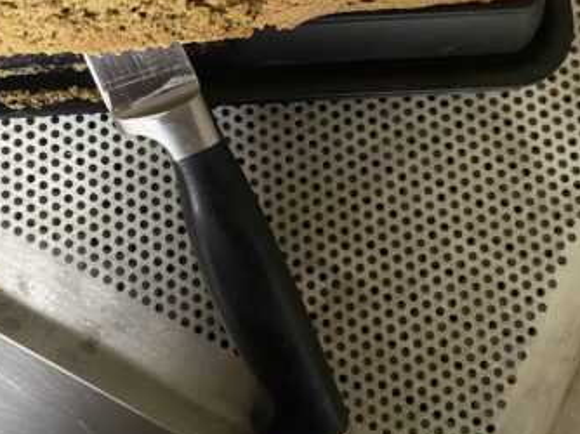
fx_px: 871
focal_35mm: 52
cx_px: 194
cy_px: 31
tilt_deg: -80.0
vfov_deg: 26.9
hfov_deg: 36.5
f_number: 1.8
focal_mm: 4.25
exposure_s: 1/48
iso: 500
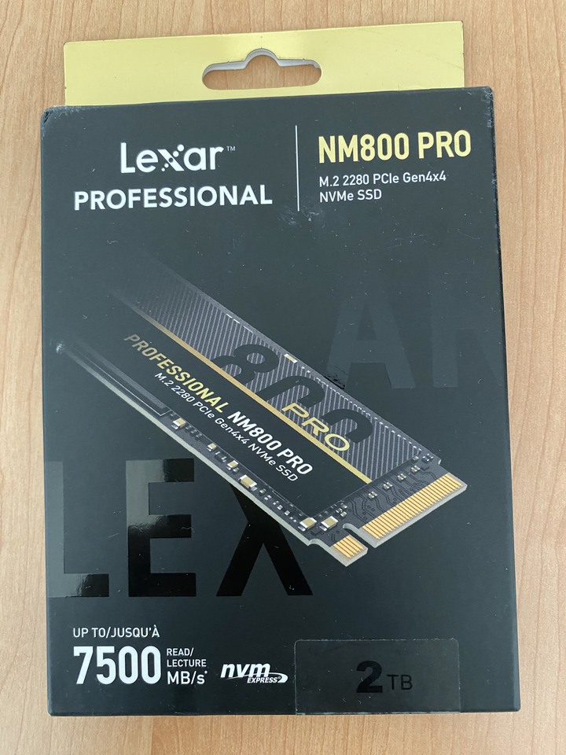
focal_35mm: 26
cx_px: 283
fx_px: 567
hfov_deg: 53.1
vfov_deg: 67.3
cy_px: 378
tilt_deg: -84.7
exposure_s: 1/38
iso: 640
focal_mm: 4.25
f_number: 1.8
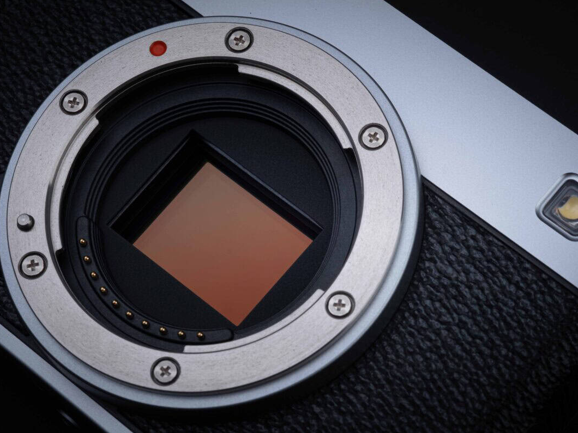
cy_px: 217
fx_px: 1636
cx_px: 304
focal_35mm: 98
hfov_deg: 20.0
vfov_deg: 15.1
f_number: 16
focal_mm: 60
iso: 125
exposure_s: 1/125
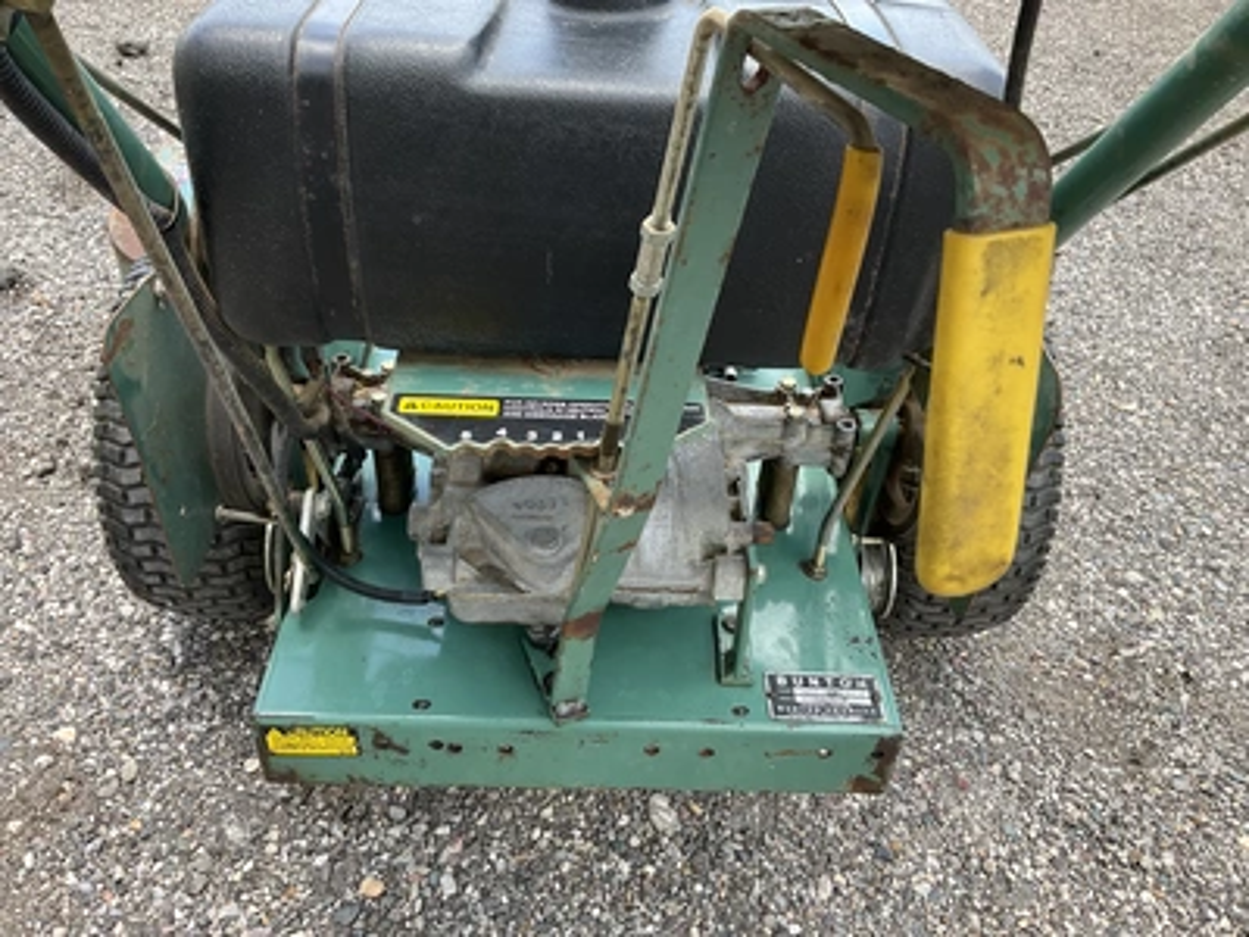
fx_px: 1046
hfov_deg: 61.7
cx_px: 624
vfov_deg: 48.2
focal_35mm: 29
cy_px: 468
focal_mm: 3
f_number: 1.8
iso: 20
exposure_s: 1/196
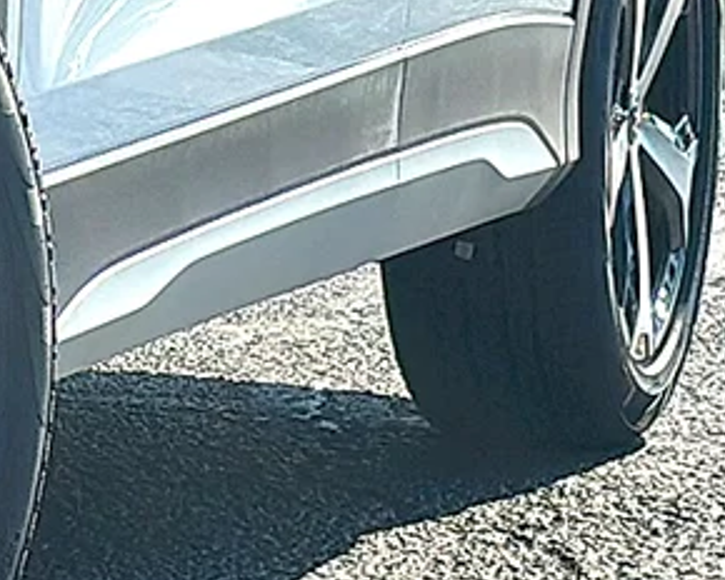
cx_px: -95
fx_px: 4399
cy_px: 404
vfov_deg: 7.5
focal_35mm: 205
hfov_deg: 9.3
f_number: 1.78
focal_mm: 6.86
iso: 80
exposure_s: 1/3497
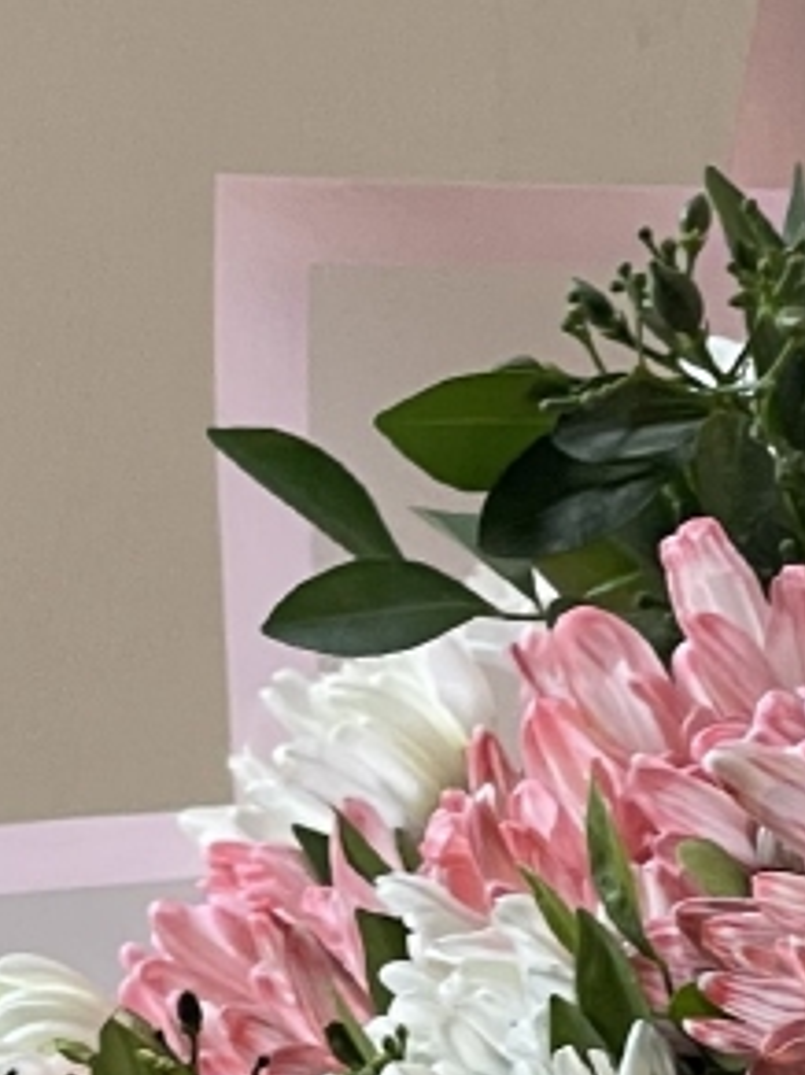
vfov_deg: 6.0
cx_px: 1158
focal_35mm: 330
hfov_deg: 4.5
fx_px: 10240
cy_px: 1315
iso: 100
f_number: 2.2
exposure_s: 1/100
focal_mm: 7.5
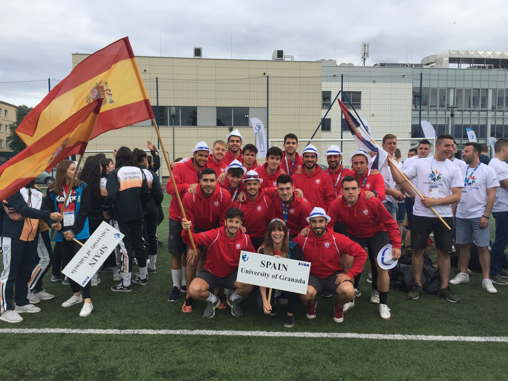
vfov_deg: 48.2
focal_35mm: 29
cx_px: 254
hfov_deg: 61.7
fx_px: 426
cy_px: 190
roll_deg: -0.5
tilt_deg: -4.4
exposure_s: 1/444
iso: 32
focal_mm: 4.15
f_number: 2.2
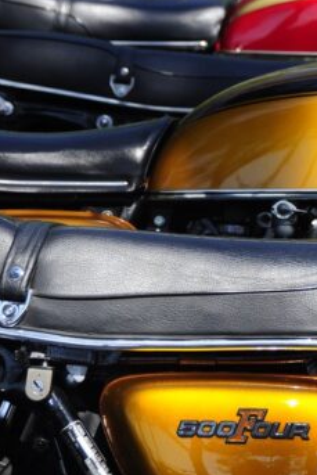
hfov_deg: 6.8
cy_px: 126
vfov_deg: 10.2
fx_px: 2652
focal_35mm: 201
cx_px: 462
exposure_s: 1/800
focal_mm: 60
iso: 400
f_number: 7.1
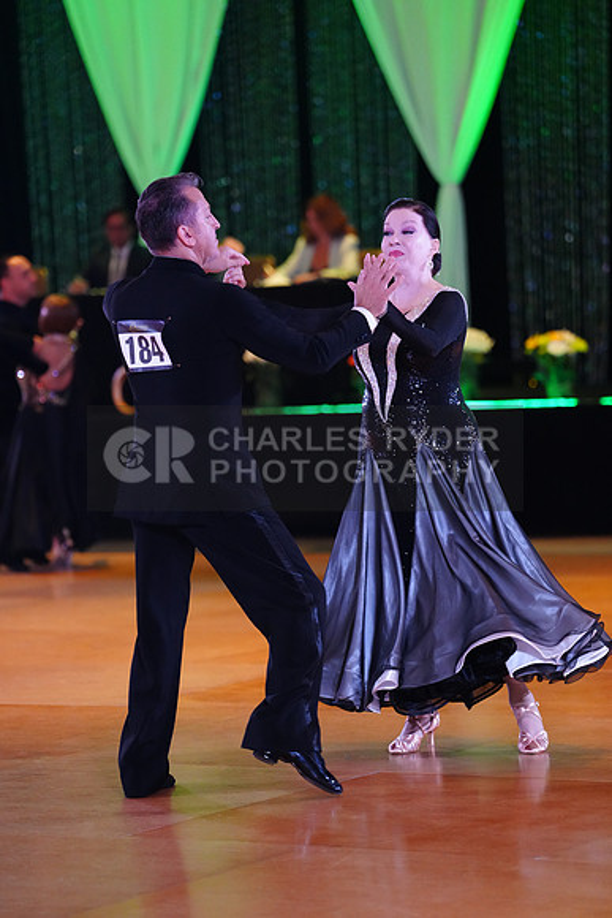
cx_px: 306
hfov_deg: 9.7
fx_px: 3593
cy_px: 459
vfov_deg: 14.5
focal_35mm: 141
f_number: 2.8
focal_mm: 141
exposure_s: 1/500
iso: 5000
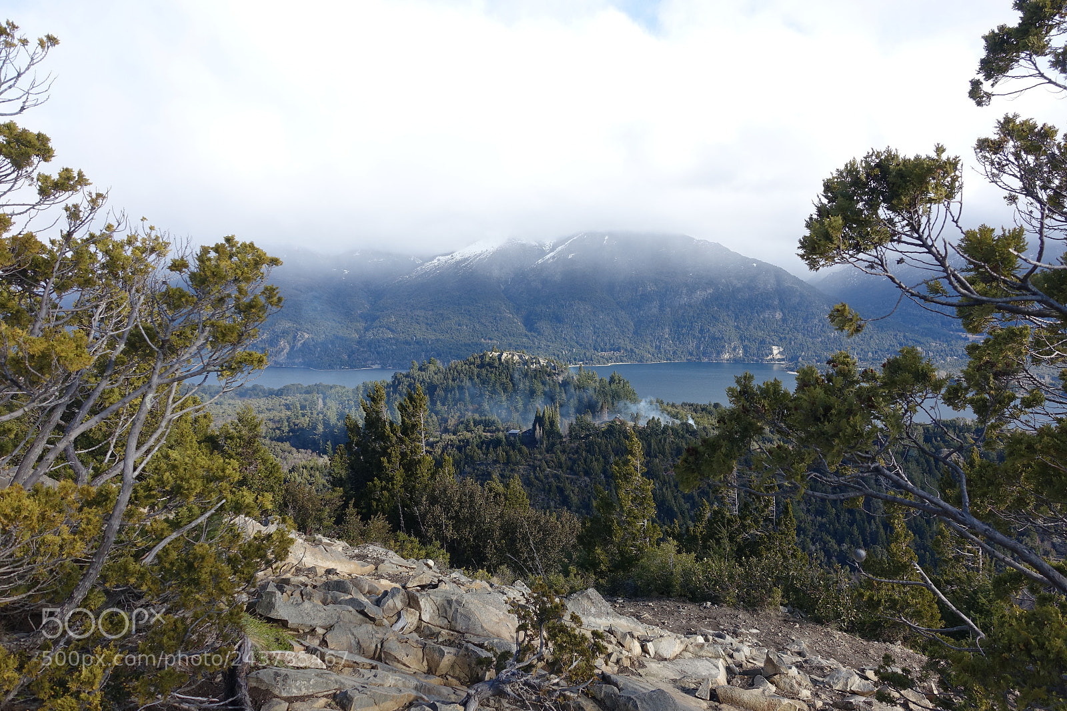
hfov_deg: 73.8
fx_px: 711
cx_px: 534
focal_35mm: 24
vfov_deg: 53.1
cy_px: 356
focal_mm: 8.8
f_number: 4
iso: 125
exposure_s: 1/500
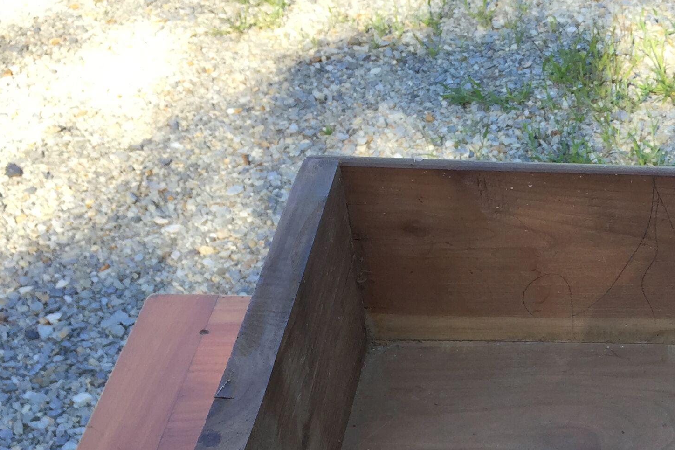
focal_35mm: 68
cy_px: 492
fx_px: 1275
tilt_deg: -45.9
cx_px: 662
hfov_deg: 28.0
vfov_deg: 19.2
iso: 32
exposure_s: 1/214
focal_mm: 4.15
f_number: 2.2
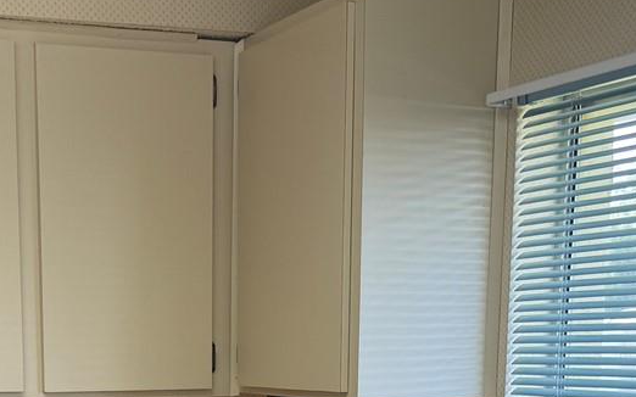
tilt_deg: -9.7
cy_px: 558
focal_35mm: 78
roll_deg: +0.7
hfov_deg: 26.3
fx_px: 1352
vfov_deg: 15.6
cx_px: 193
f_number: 1.78
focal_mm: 6.76
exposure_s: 1/123
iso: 64
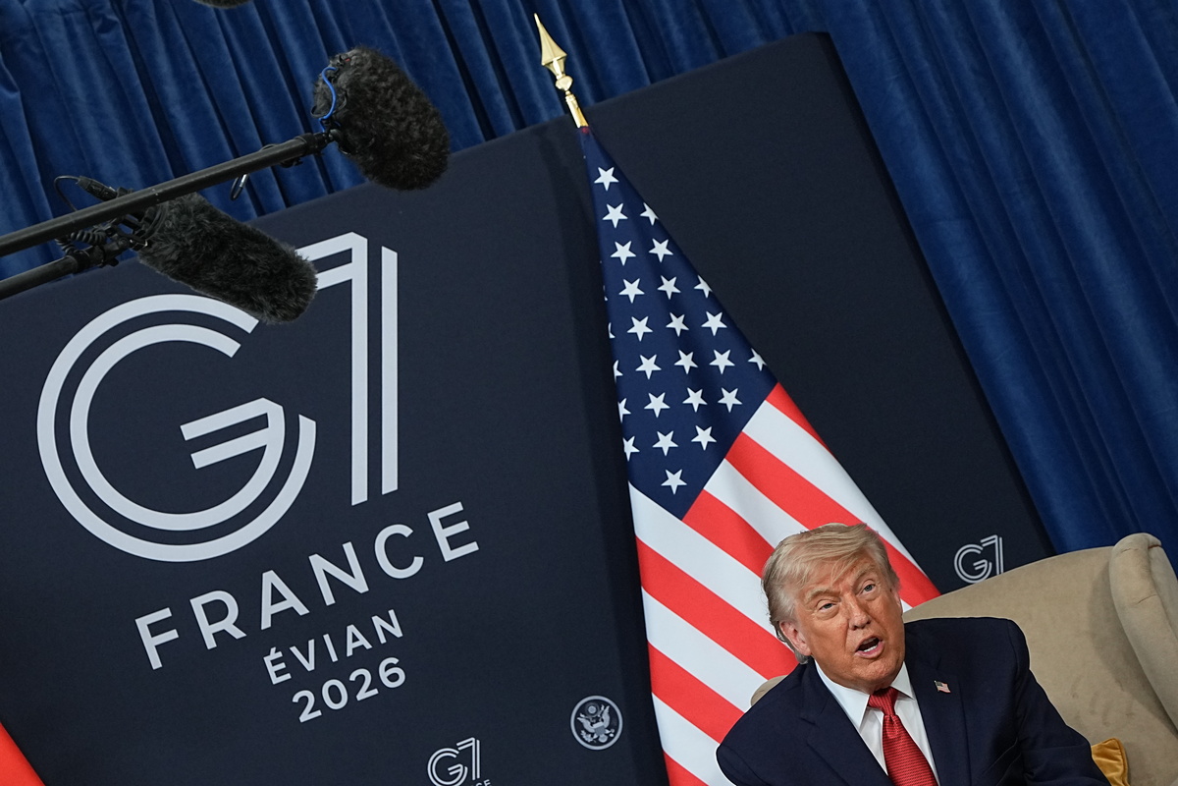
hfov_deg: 22.4
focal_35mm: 91
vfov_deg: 15.0
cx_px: 589
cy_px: 393
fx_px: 2977
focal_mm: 61
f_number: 4
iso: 2000
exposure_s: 1/400
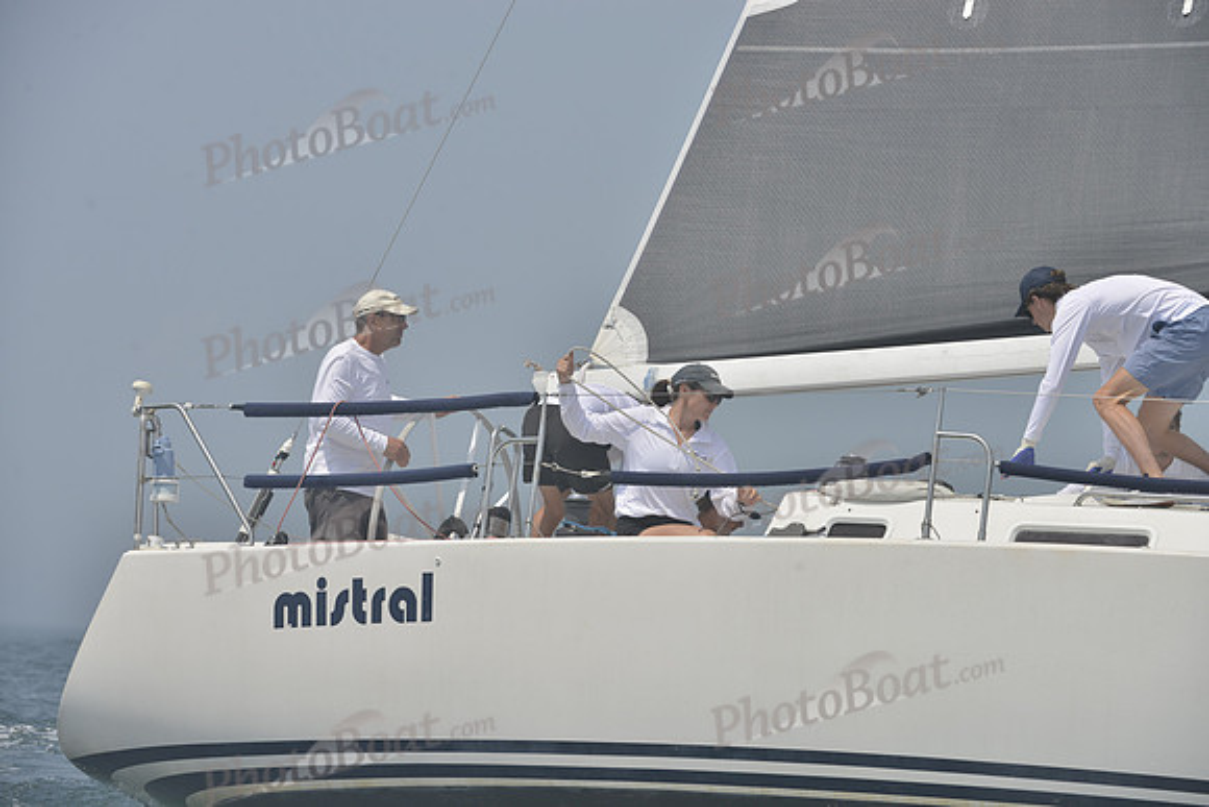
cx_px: 604
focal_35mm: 210
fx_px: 7054
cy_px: 404
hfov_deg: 9.8
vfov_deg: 6.5
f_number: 10
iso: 280
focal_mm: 210
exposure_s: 1/1000
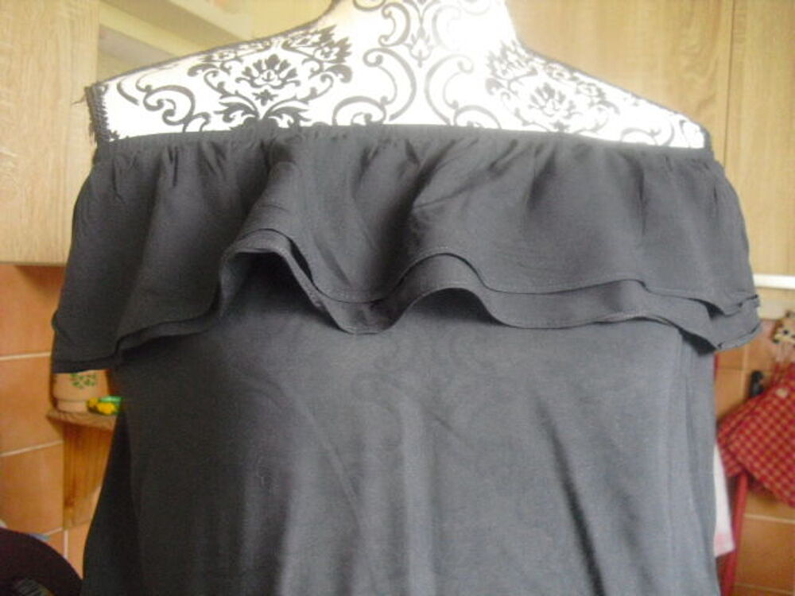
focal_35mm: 36
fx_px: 827
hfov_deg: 51.4
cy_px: 298
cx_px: 398
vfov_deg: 39.7
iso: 800
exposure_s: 1/10
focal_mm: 6.3
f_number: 3.1
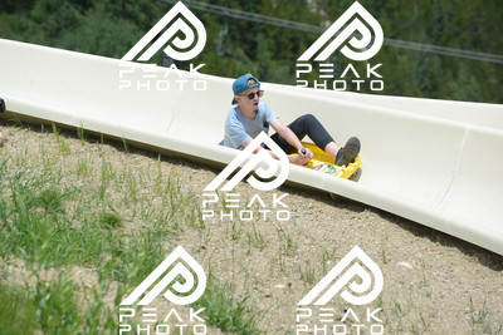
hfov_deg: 10.5
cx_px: 252
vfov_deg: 7.0
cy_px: 168
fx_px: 2725
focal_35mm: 195
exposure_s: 1/1250
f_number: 6.3
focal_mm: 195
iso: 500
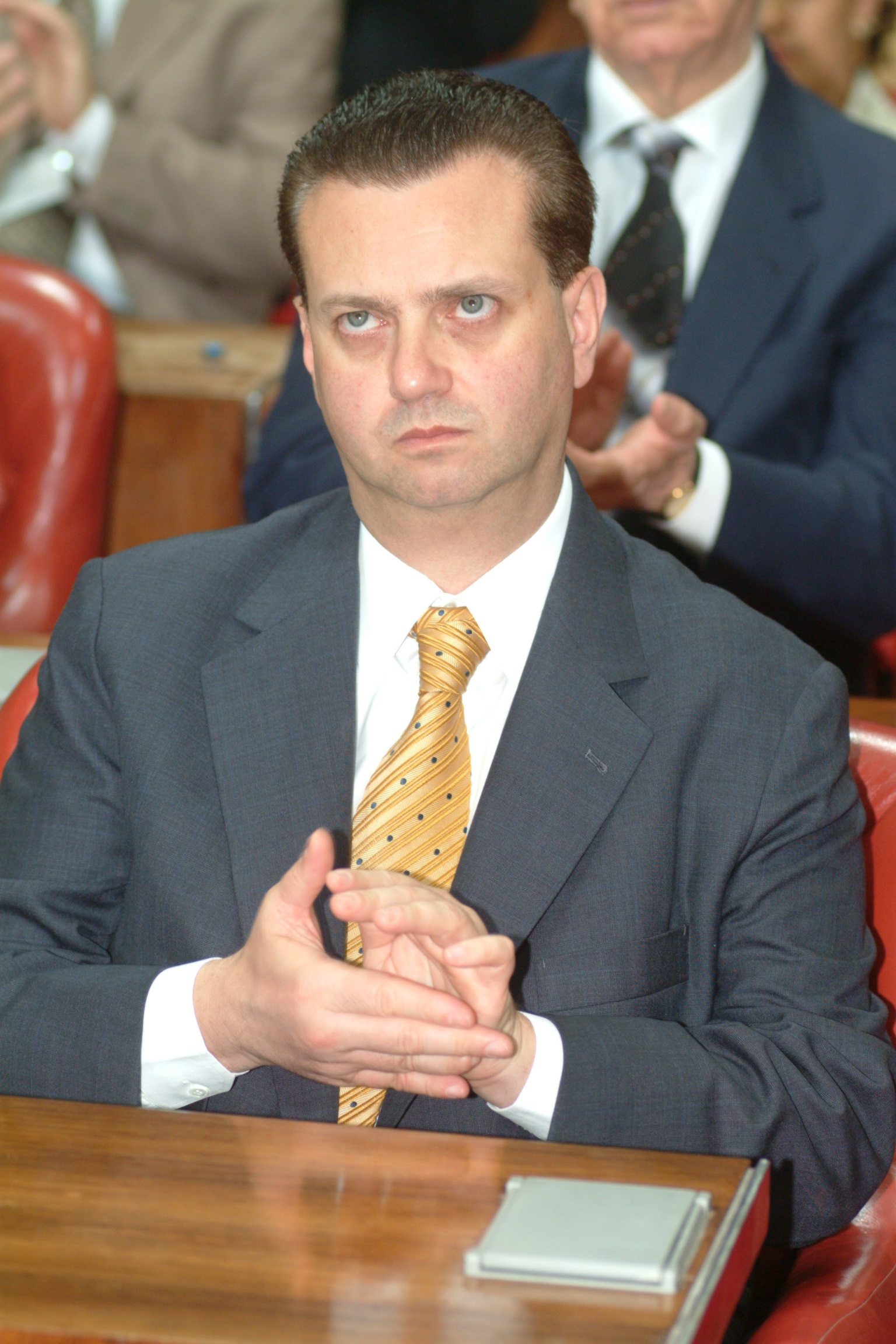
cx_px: 448
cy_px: 672
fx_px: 5096
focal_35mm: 136
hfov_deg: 10.0
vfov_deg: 15.0
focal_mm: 91
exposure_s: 1/90
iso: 800
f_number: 4
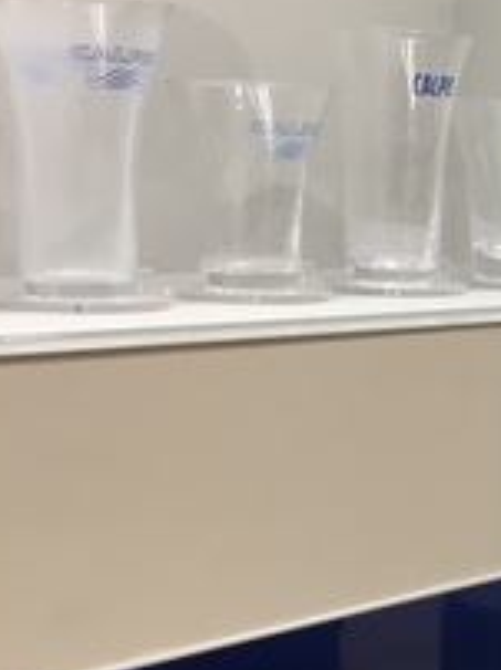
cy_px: 375
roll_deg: -3.7
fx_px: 1779
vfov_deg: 21.3
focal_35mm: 92
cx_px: 912
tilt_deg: -6.2
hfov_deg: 14.1
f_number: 2.2
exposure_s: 1/40
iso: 25
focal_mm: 4.15
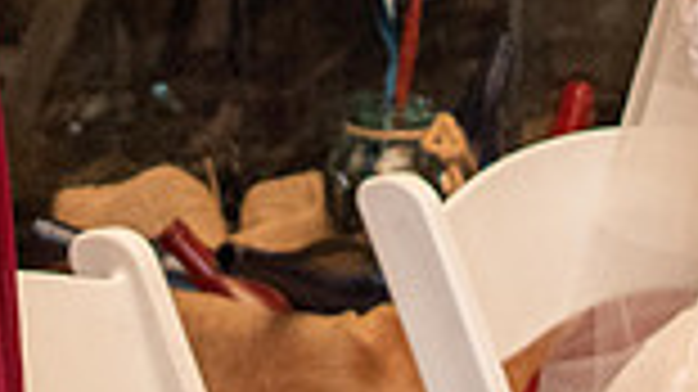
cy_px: -489
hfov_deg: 7.8
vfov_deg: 4.3
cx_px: 278
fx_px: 5106
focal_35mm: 276
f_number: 5
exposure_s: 1/60
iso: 2200
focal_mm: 42
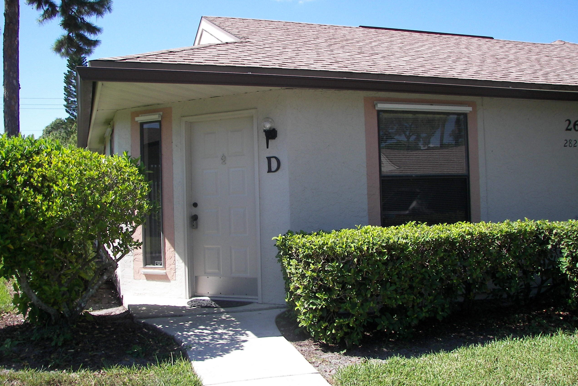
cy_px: 174
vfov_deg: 35.0
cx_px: 287
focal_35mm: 38
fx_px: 610
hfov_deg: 50.7
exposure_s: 1/400
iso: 50
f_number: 2.8
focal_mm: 6
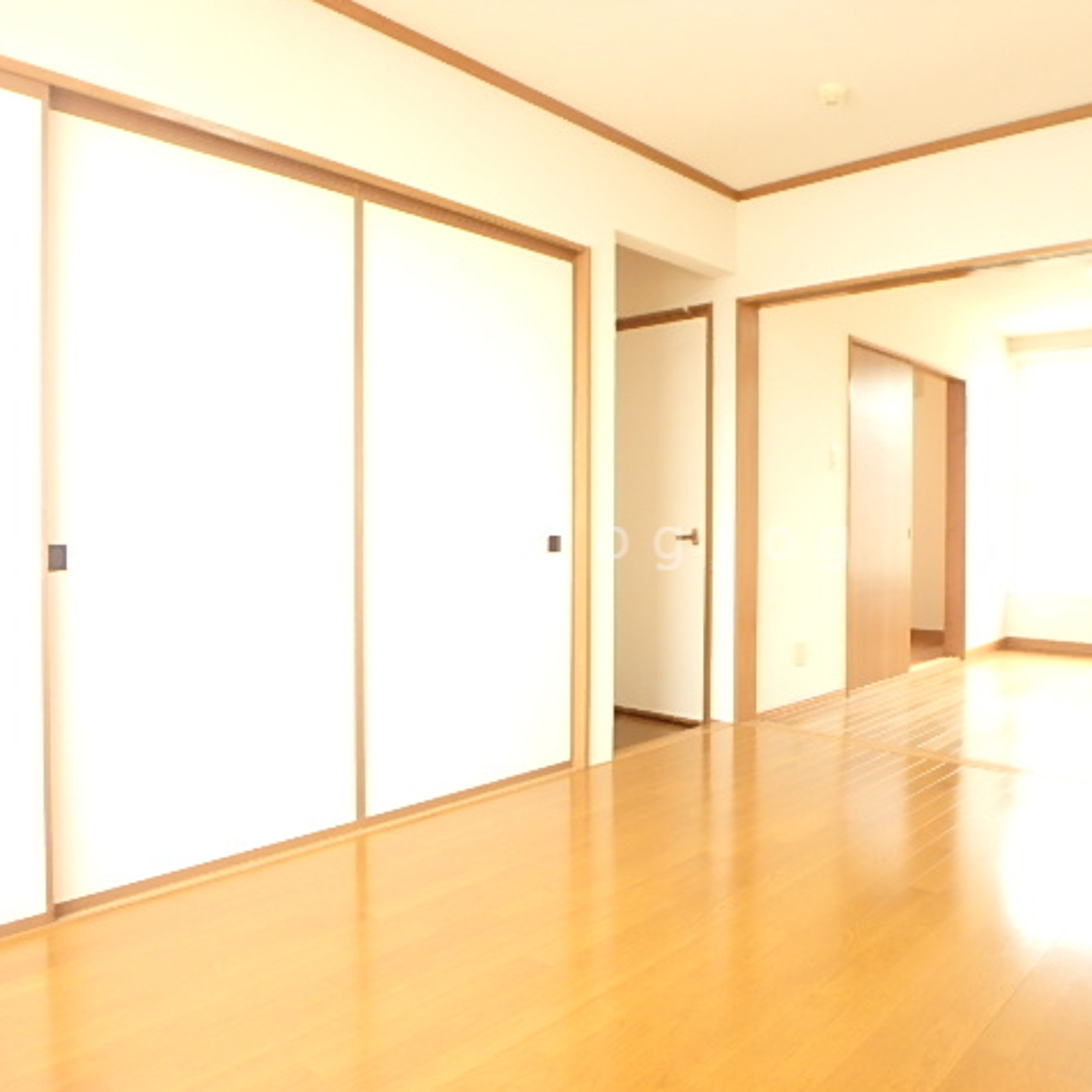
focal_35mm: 25
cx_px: 703
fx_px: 892
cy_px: 543
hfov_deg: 61.8
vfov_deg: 62.9
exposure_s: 1/30
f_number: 3.5
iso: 320
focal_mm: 3.7
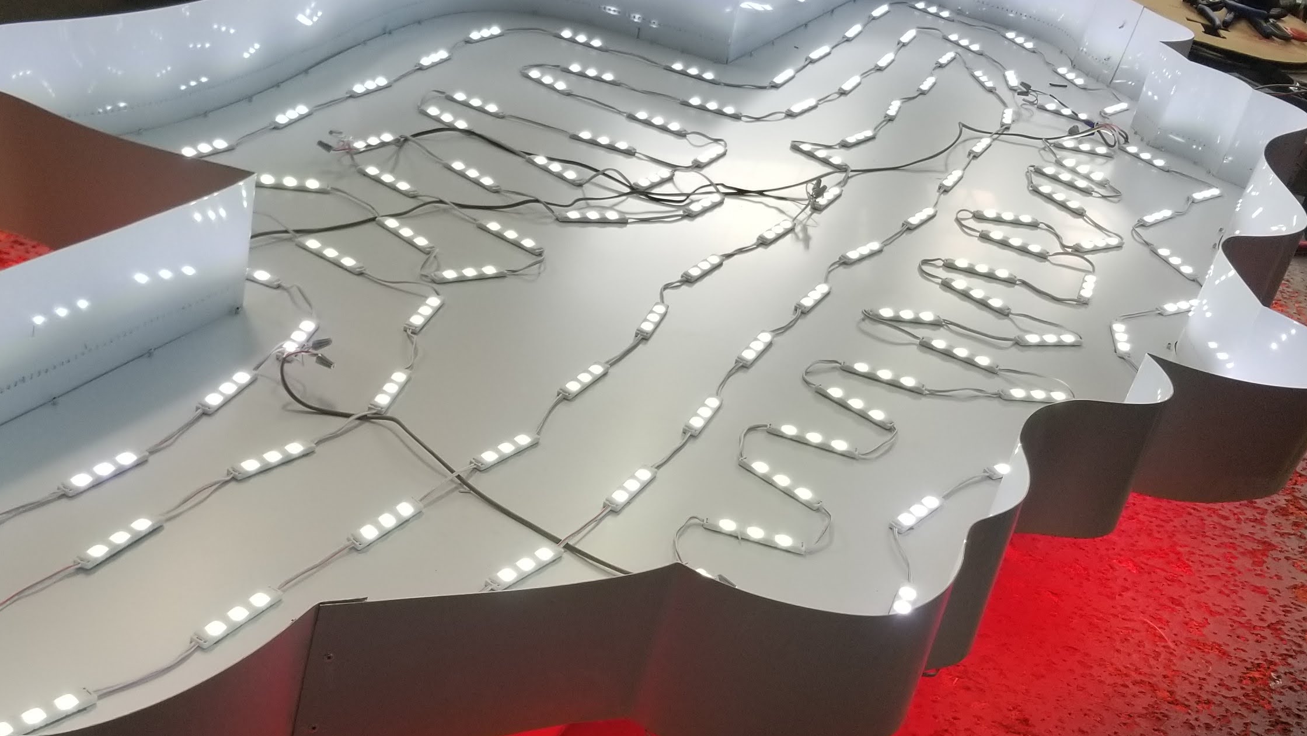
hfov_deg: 40.5
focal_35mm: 51
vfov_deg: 23.4
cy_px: 481
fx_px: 1768
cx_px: 546
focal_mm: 4.3
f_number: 1.7
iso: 50
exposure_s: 1/180
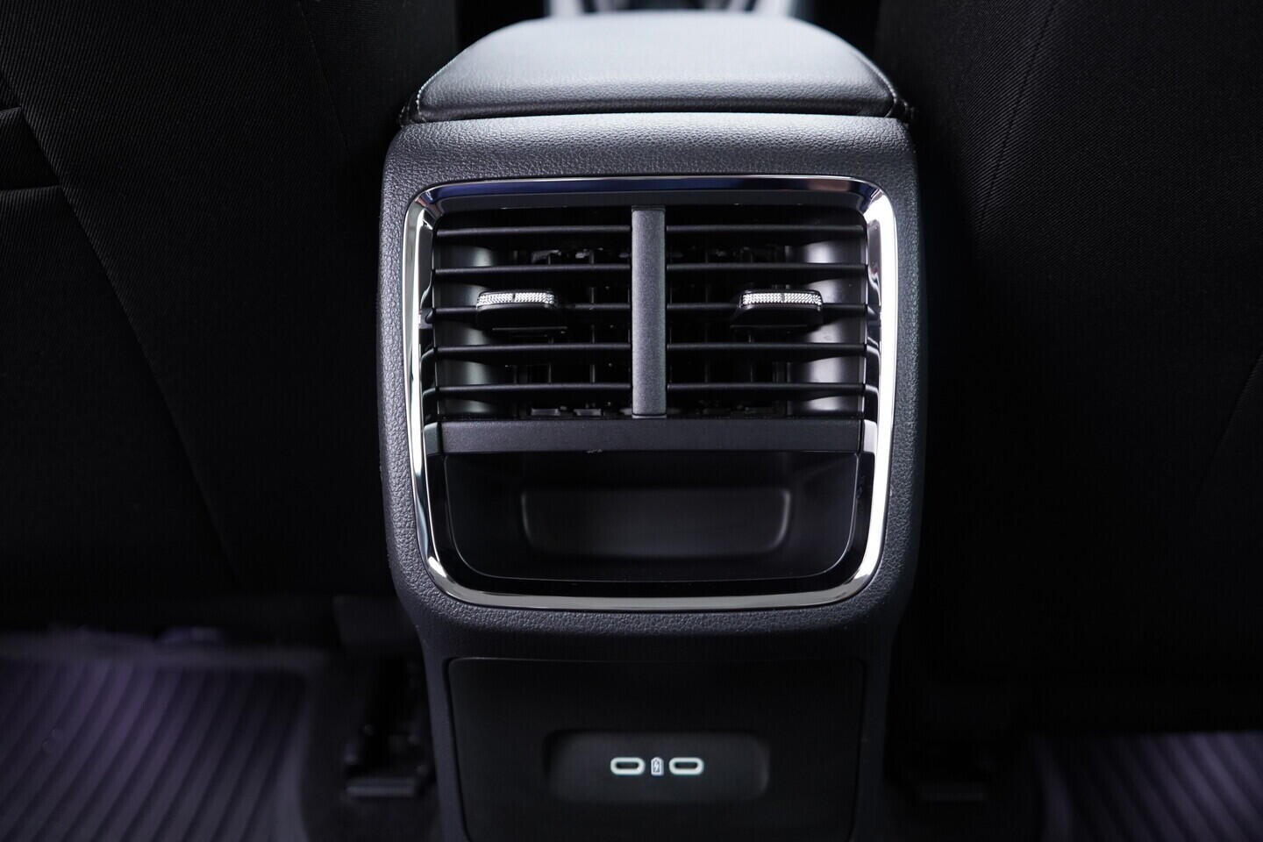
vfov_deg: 36.9
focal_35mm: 36
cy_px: 421
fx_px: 1263
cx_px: 632
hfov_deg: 53.1
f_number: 2.8
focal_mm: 24
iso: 640
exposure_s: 1/40
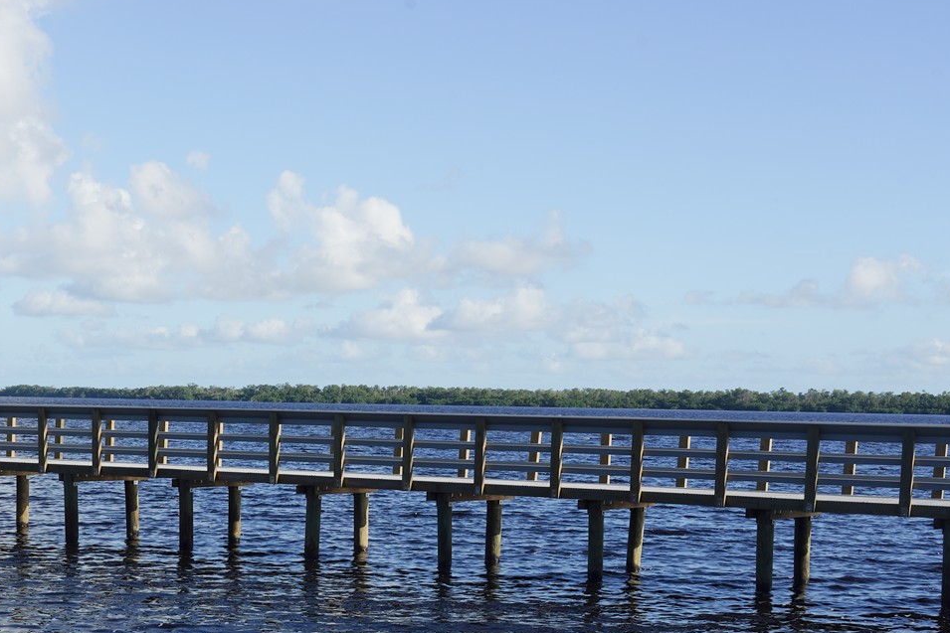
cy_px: 618
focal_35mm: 67
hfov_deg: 29.3
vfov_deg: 19.8
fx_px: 1768
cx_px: 173
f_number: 16
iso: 100
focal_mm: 32
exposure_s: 1/100
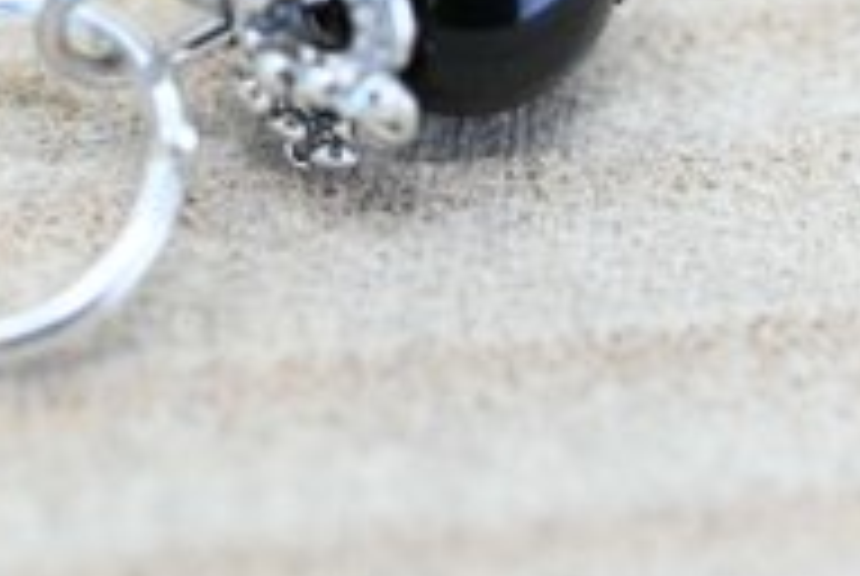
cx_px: 441
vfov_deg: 7.3
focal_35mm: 188
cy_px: 0
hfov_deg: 10.9
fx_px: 4498
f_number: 8
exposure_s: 1/1250
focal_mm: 50
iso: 8000
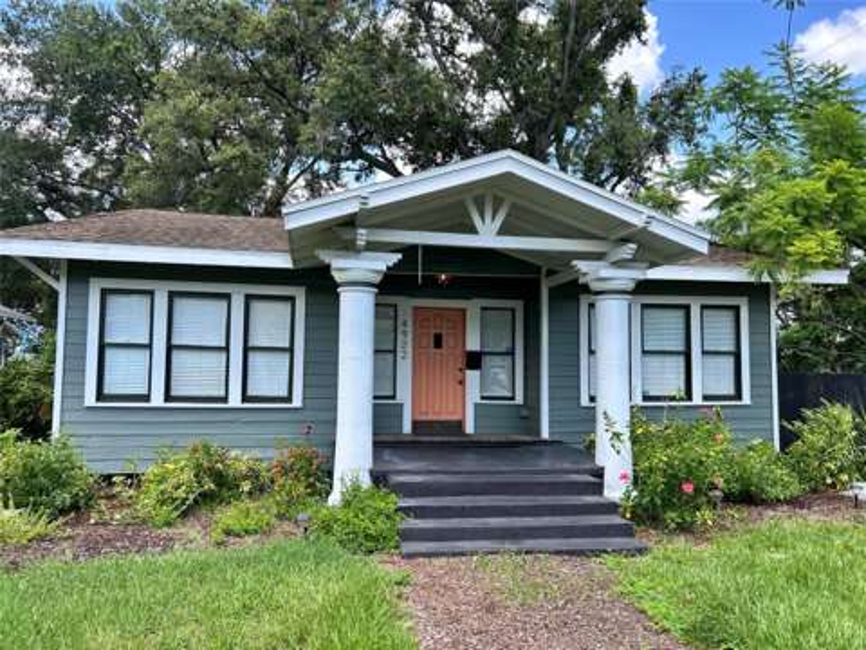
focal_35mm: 26
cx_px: 433
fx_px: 650
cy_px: 325
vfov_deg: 53.1
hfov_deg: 67.3
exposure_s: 1/1000
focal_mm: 5.7
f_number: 1.5
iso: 50
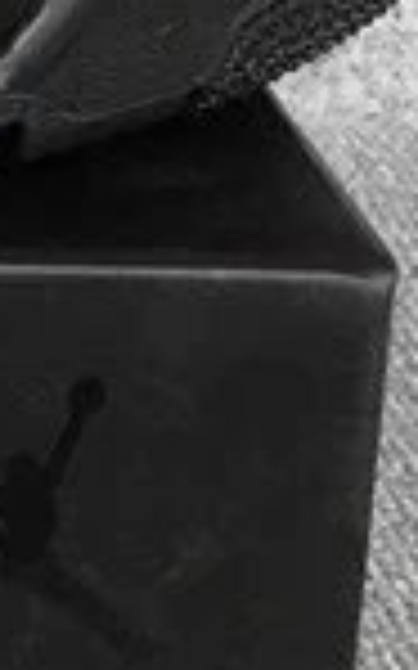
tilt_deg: -17.1
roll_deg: -0.1
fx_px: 3631
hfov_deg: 6.0
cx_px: -917
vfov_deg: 10.3
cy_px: -227
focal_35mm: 199
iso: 32
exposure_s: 1/100
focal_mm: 3.3
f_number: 2.4
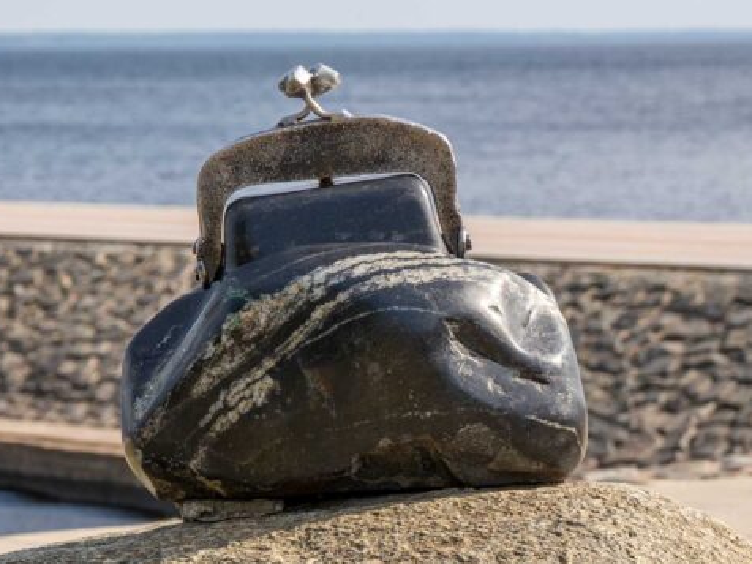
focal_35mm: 217
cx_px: 259
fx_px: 4714
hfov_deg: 9.1
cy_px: 359
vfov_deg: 6.8
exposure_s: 1/400
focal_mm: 70
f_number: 5
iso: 100
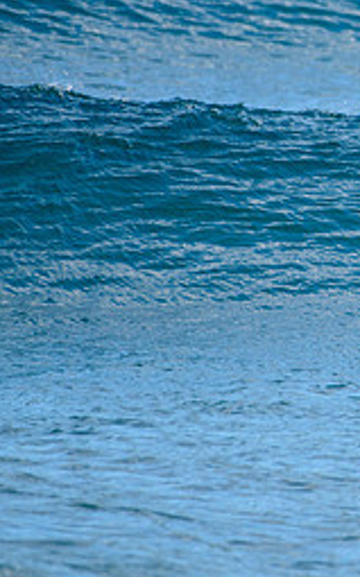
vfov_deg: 1.5
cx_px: 652
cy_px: 166
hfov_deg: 0.9
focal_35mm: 1422
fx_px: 22360
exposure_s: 1/2000
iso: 320
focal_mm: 500
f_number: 5.6
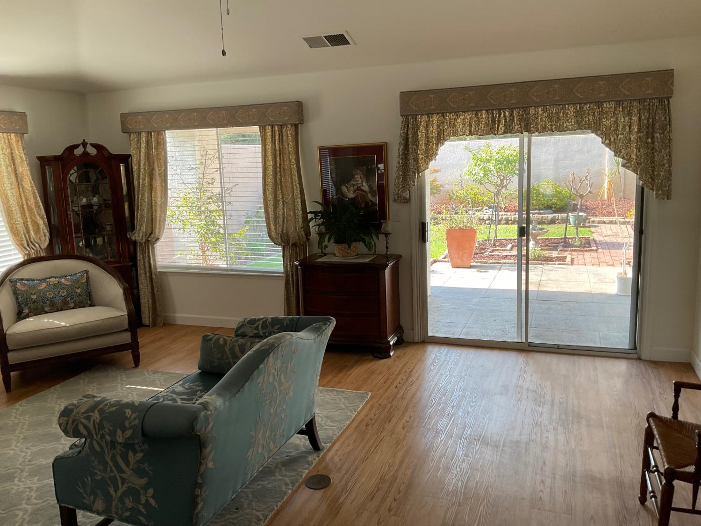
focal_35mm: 29
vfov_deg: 48.2
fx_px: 587
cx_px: 350
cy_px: 263
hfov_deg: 61.7
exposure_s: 1/120
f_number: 1.8
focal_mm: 3
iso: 32
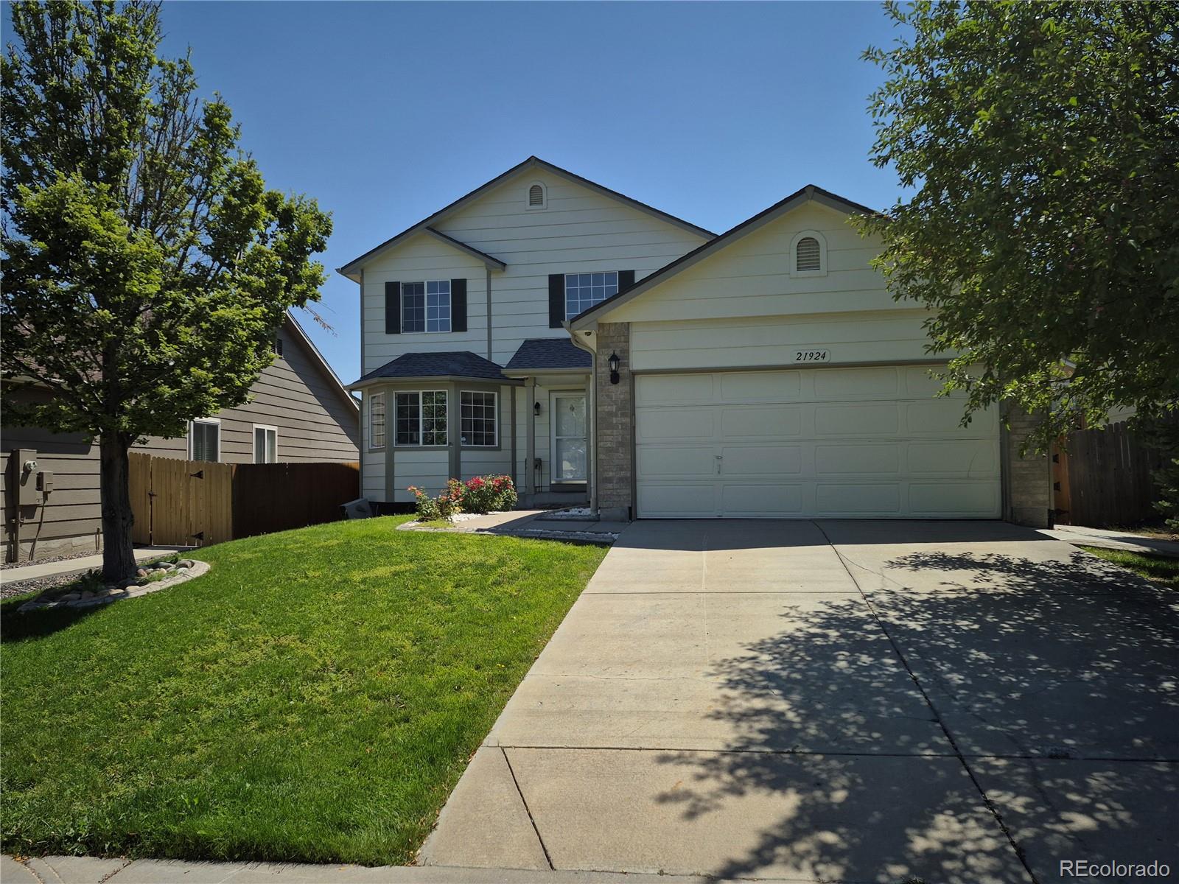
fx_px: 783
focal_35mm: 23
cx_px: 590
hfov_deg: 73.9
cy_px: 442
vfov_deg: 58.9
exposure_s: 1/1696
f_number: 1.8
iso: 25
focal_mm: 5.4
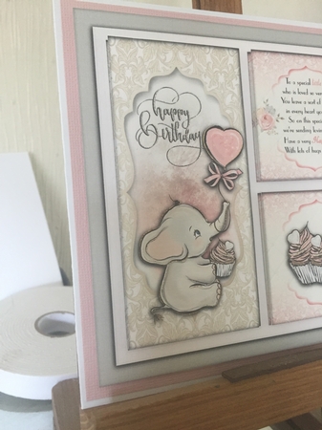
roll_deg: -1.9
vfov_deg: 61.7
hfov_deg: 48.2
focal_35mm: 29
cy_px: 215
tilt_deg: -11.4
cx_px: 161
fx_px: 360
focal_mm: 4.15
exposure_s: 1/33
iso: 160
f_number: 2.2
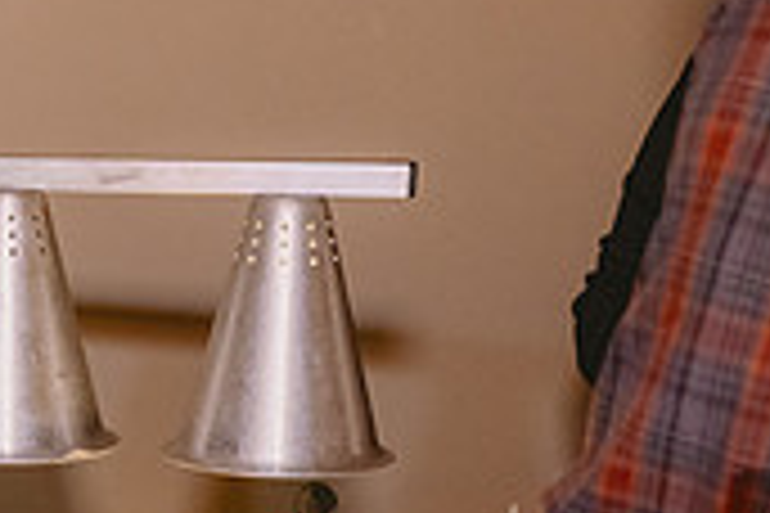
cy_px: 623
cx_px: -158
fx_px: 2545
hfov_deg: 16.5
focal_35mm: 119
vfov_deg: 11.3
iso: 3200
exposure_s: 1/250
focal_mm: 35
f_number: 2.8
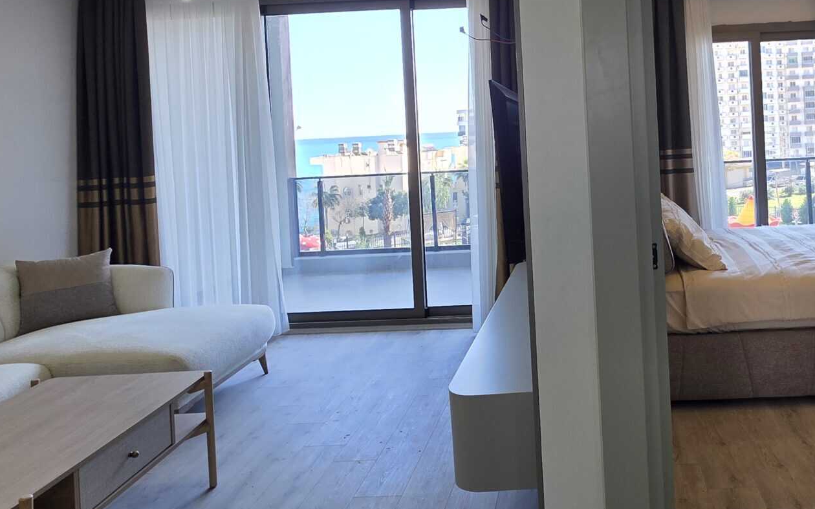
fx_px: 622
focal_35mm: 28
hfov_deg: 63.9
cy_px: 136
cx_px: 572
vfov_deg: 43.3
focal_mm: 2.2
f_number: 1.9
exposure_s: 1/100
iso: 50
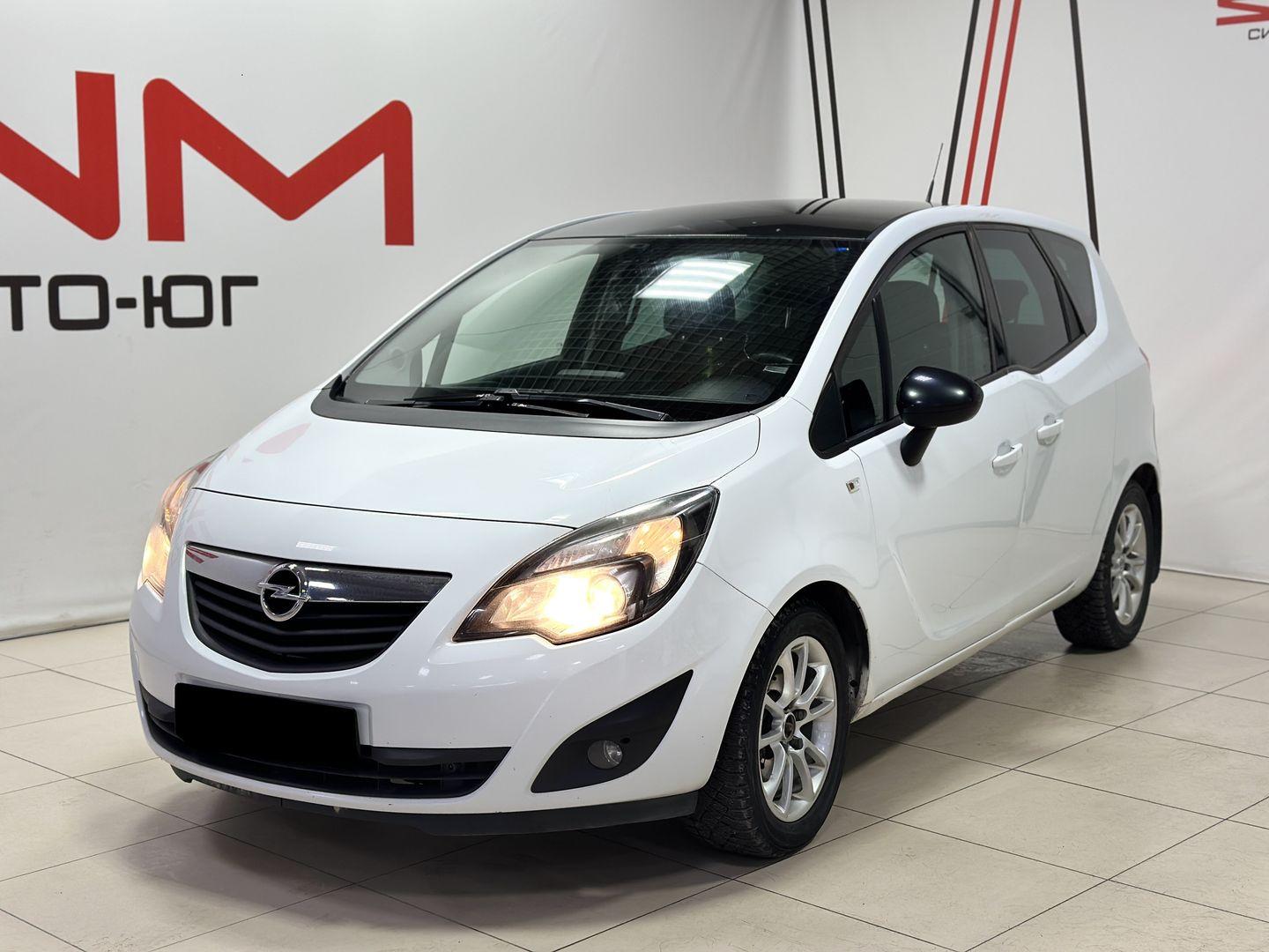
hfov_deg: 39.7
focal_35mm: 48
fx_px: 1760
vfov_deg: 30.3
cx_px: 634
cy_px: 476
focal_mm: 6.86
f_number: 1.78
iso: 80
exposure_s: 1/141
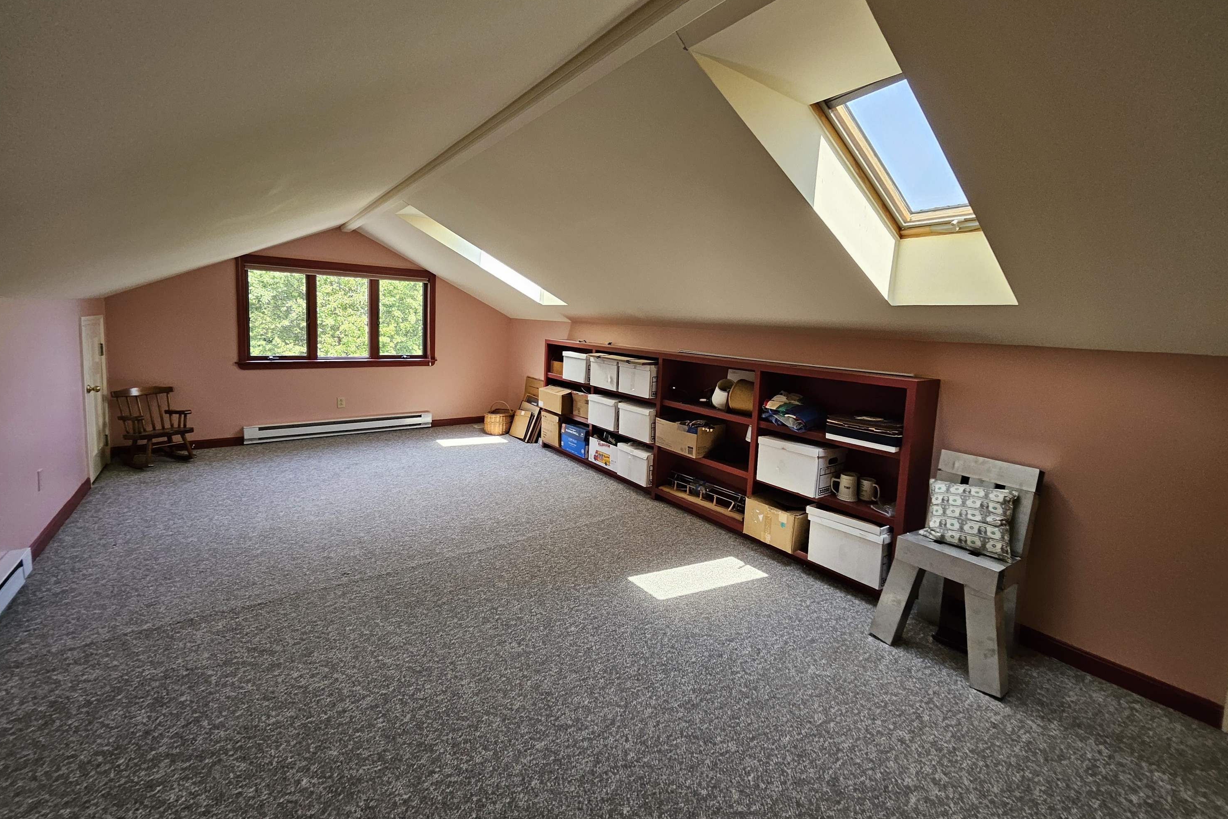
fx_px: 478
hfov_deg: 104.2
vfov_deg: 81.0
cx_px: 624
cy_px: 373
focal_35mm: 14
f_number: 2.2
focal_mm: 1.74
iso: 125
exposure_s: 1/100
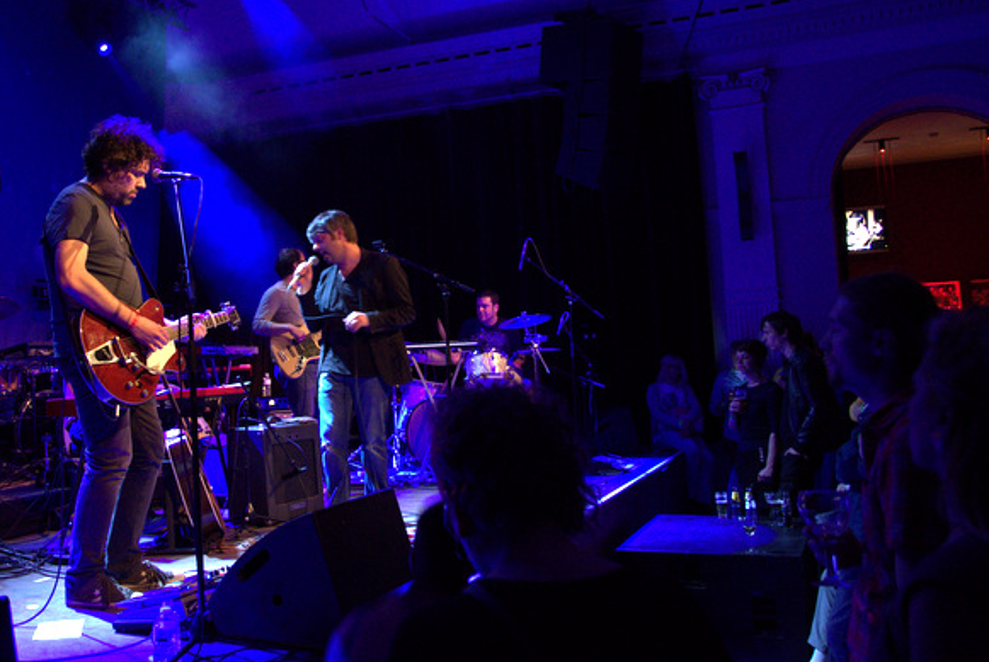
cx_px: 381
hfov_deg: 58.6
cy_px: 254
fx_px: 870
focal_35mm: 32
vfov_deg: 41.4
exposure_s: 1/20
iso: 3200
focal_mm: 17
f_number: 2.8
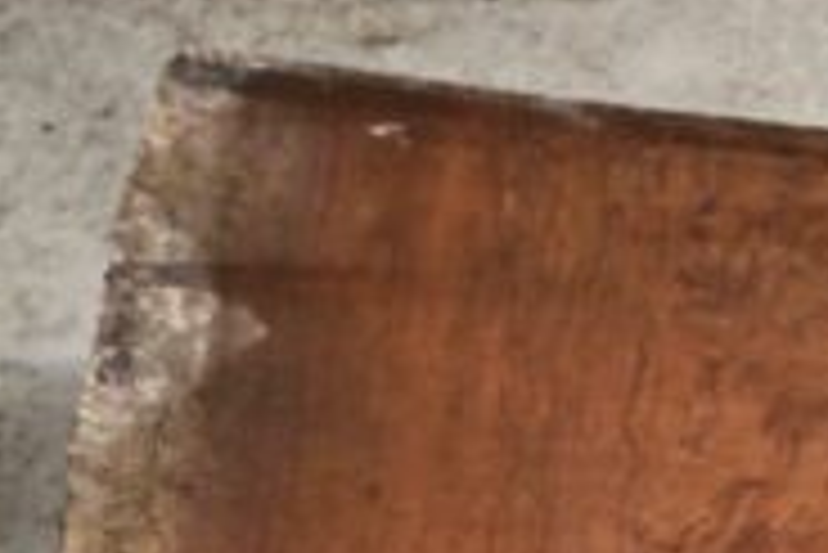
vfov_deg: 10.4
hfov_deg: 17.8
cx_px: 608
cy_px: 1342
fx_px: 2624
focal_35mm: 114
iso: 1800
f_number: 2.8
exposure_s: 1/60
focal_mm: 35
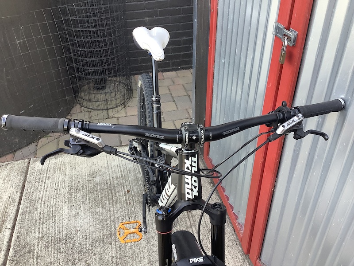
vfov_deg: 45.4
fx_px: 317
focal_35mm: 31
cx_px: 177
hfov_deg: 58.4
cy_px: 133
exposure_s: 1/120
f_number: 2.4
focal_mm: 3.3
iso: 50
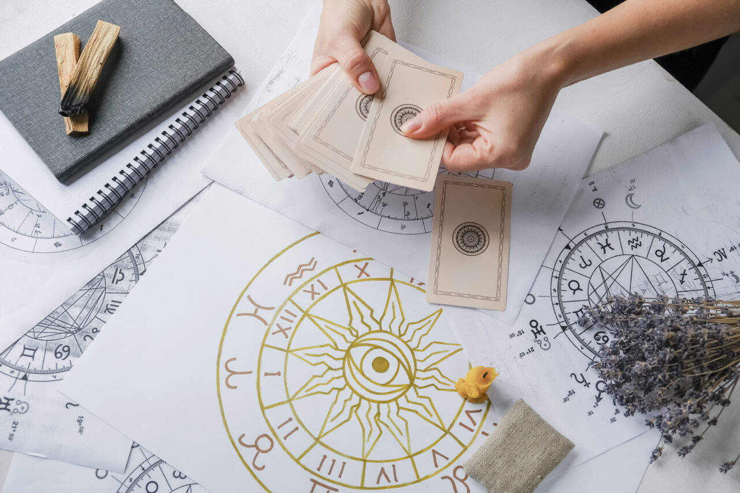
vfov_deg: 36.9
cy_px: 246
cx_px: 370
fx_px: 740
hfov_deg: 53.1
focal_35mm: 36
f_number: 3.6
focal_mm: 24.3
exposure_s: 1/50
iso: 200
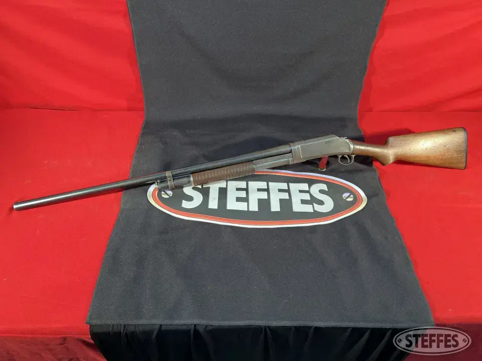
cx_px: 241
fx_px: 362
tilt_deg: -45.7
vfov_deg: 53.1
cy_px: 180
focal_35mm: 26
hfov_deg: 67.3
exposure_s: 1/120
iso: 125
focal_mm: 5.7
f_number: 1.5
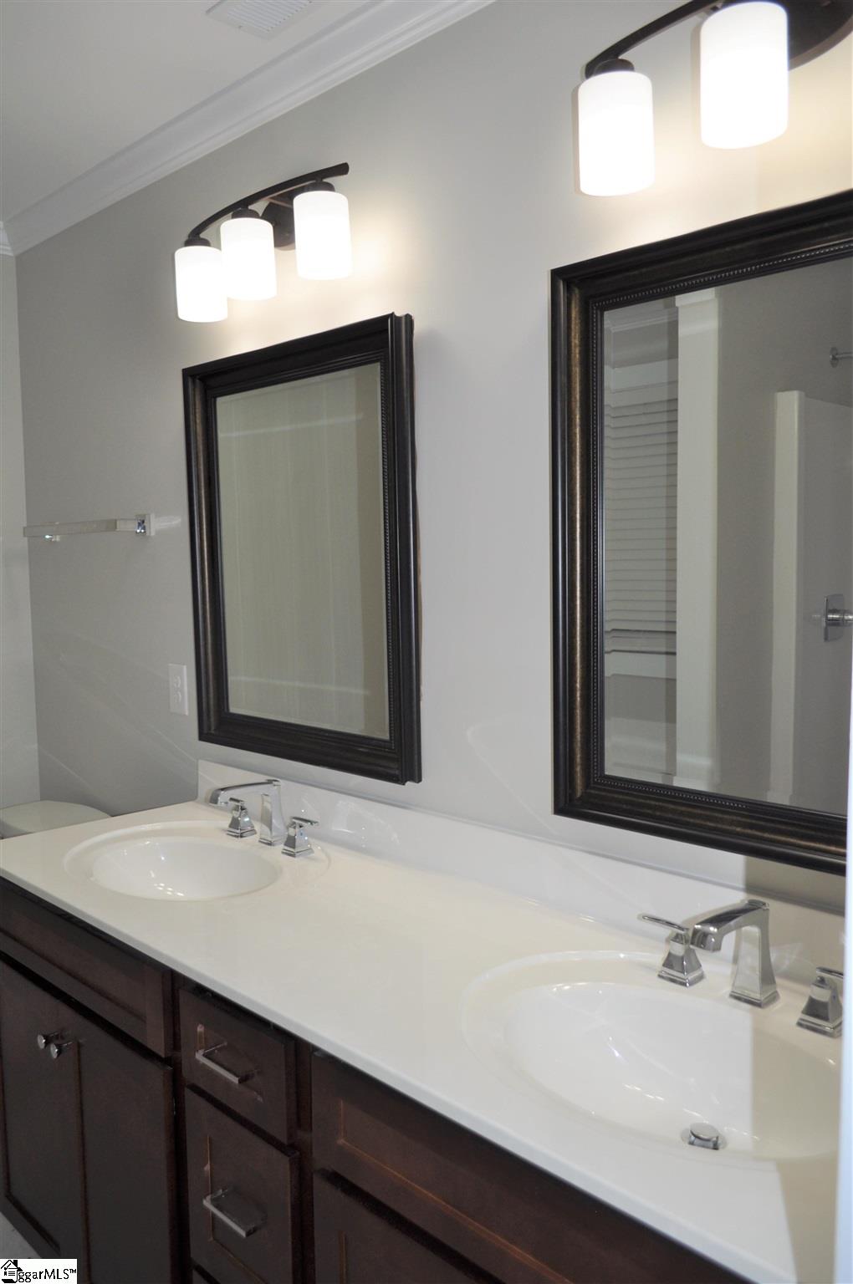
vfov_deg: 67.4
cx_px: 426
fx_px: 962
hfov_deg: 47.8
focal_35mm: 27
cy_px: 642
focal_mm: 18
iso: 200
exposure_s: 1/200
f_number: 3.5
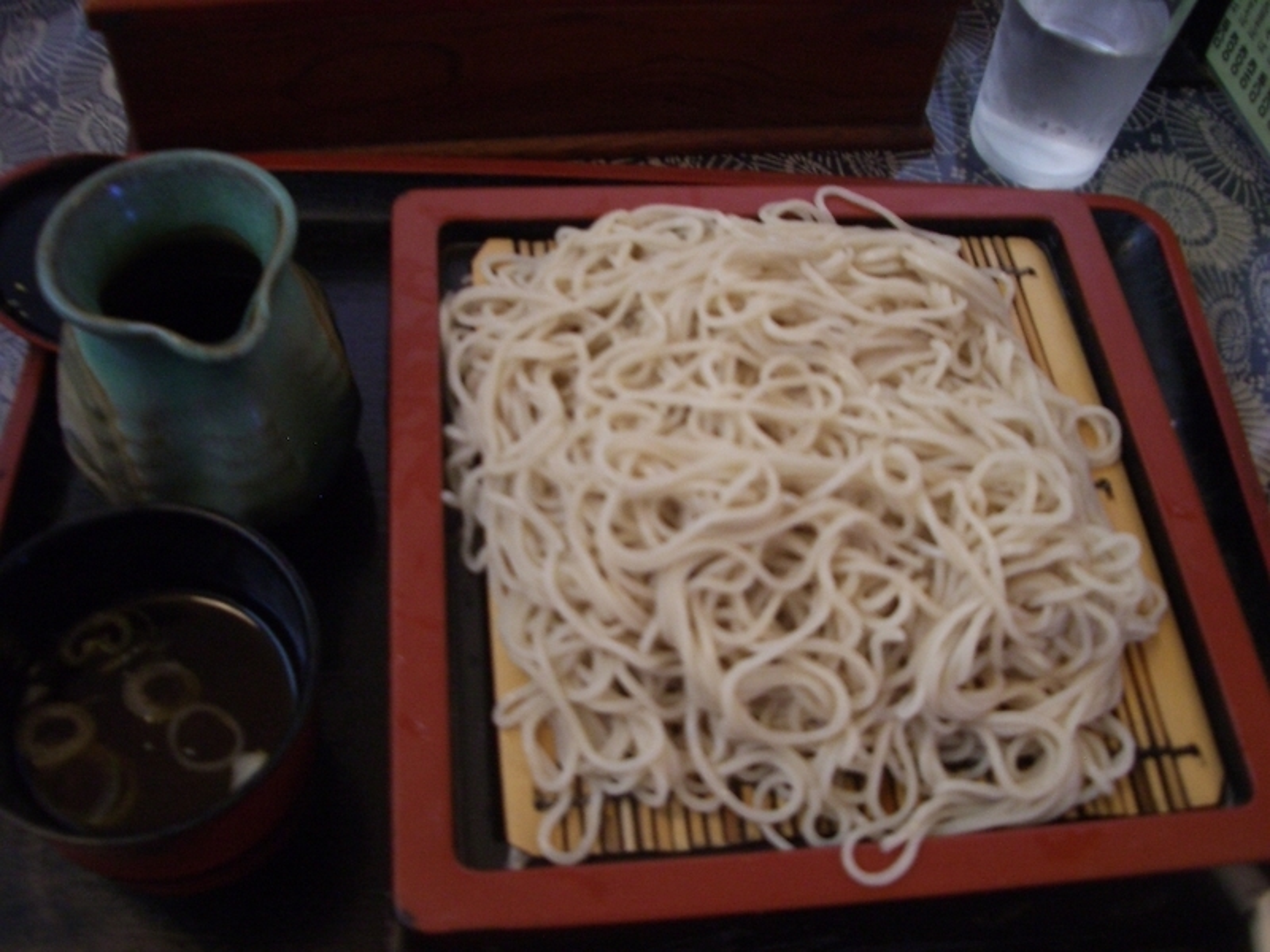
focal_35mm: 35
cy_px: 476
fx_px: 1284
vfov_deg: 40.7
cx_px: 635
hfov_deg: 52.6
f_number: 2.6
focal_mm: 5.8
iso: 200
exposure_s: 1/13
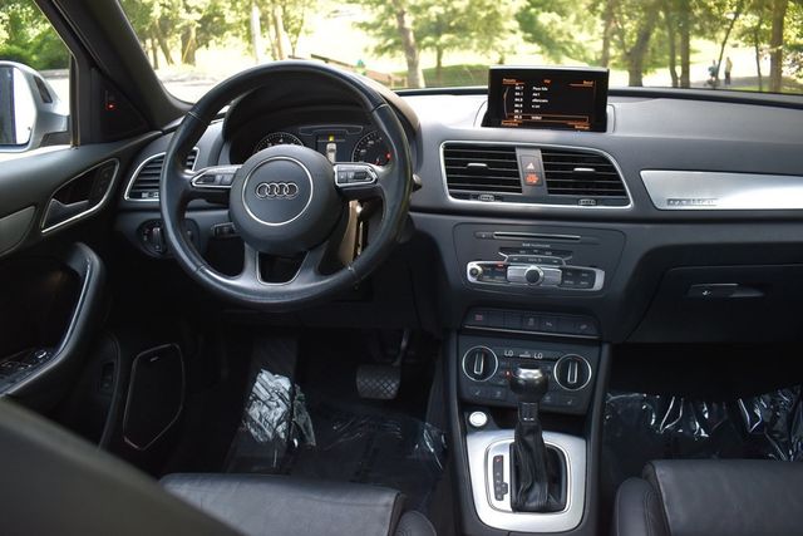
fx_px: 669
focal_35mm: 30
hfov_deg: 61.9
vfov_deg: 43.6
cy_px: 268
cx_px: 402
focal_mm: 20
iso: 720
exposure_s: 1/250
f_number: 3.5
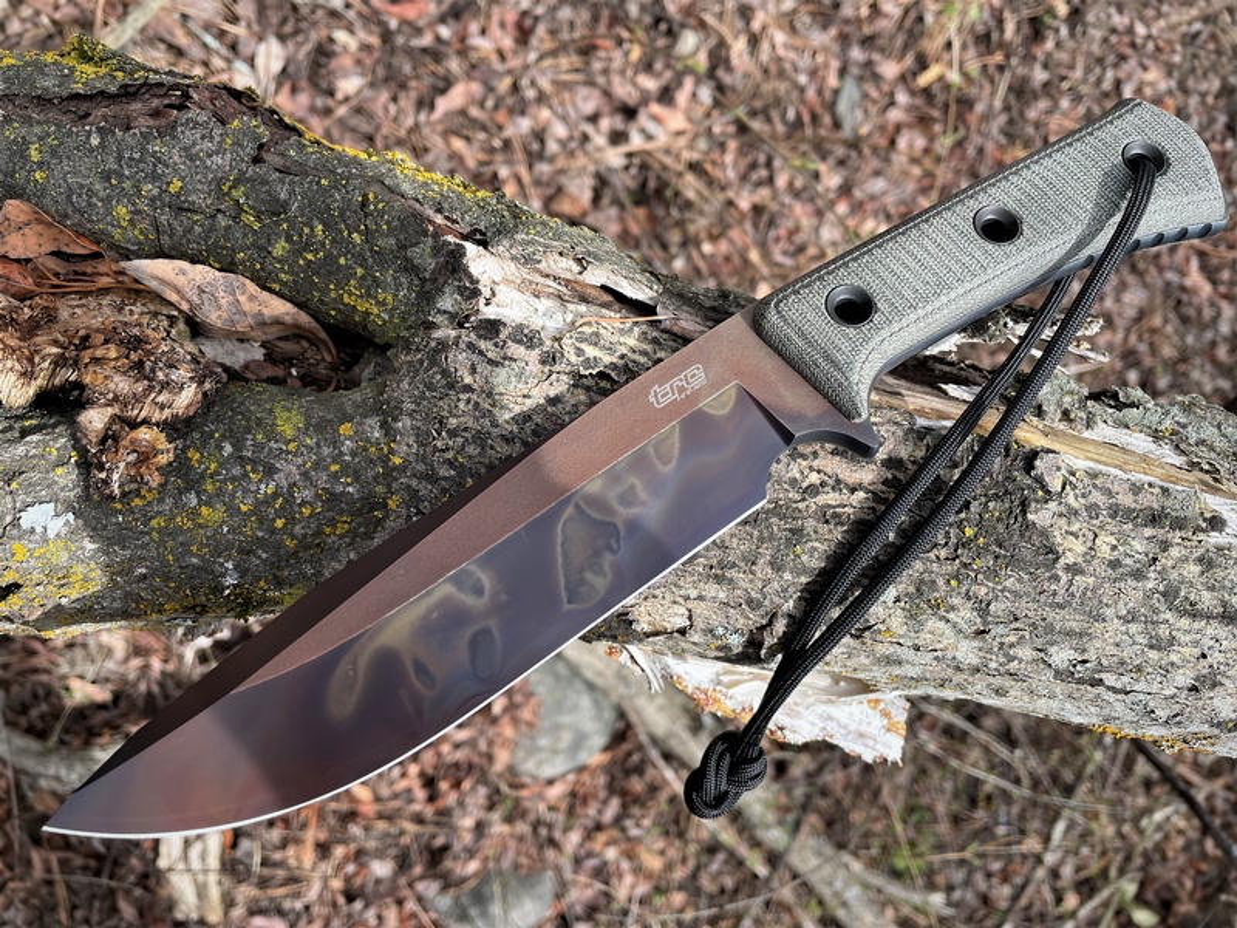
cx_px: 618
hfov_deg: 67.3
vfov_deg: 53.1
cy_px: 464
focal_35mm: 26
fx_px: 929
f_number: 1.6
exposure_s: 1/465
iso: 32
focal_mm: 4.2
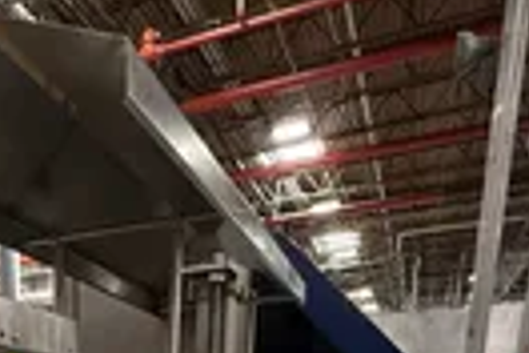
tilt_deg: -12.9
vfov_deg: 22.1
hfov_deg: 41.6
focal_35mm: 44
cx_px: 72
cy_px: 594
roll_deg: +0.4
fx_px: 647
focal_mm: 2.22
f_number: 2.2
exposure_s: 1/52
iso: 320
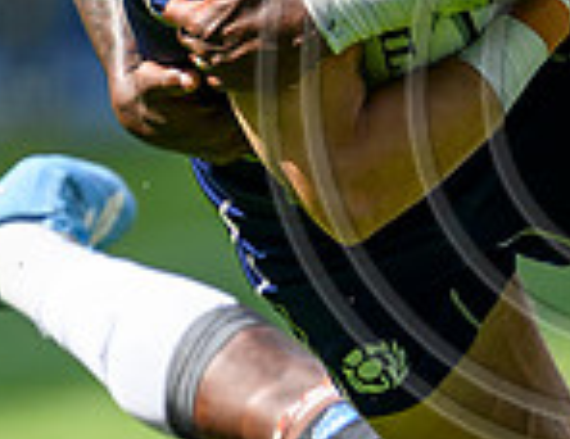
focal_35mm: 2603
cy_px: 229
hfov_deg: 0.8
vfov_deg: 0.6
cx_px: 566
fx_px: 43283
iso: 320
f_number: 2.8
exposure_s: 1/3200
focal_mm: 400
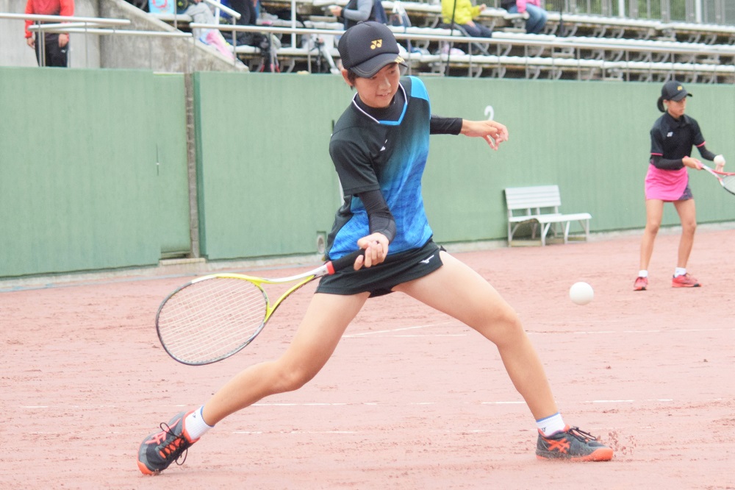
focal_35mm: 102
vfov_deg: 13.4
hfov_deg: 20.0
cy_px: 245
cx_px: 368
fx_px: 2082
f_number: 4.5
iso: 1250
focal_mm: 68
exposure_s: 1/1600
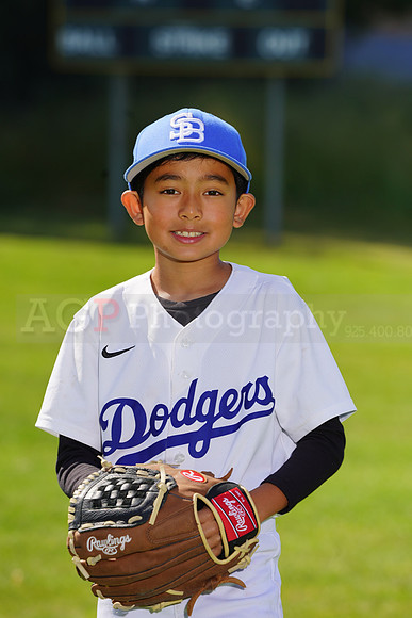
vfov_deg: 7.9
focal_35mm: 262
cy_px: 309
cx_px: 206
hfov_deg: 5.2
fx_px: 4495
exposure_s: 1/250
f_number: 8
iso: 100
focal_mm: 262
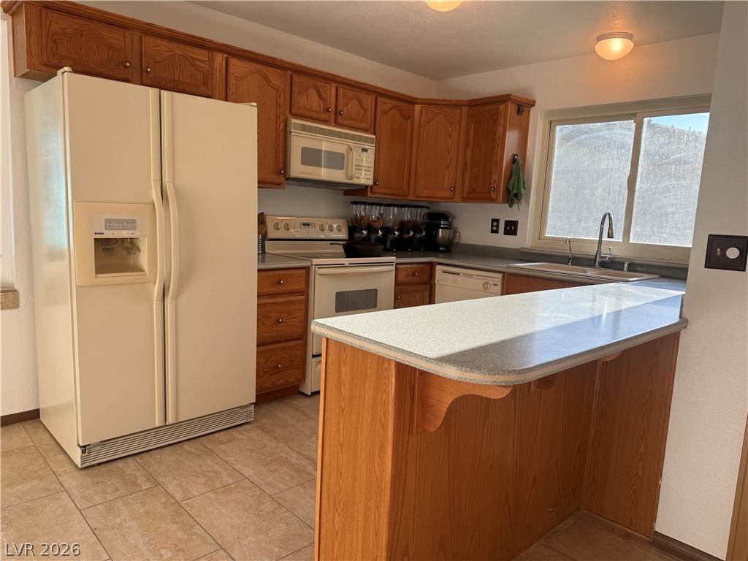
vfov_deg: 56.8
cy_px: 280
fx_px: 519
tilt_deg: -7.2
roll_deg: -3.1
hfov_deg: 71.6
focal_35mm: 24
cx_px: 374
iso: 80
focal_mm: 6.76
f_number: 1.78
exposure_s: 1/255
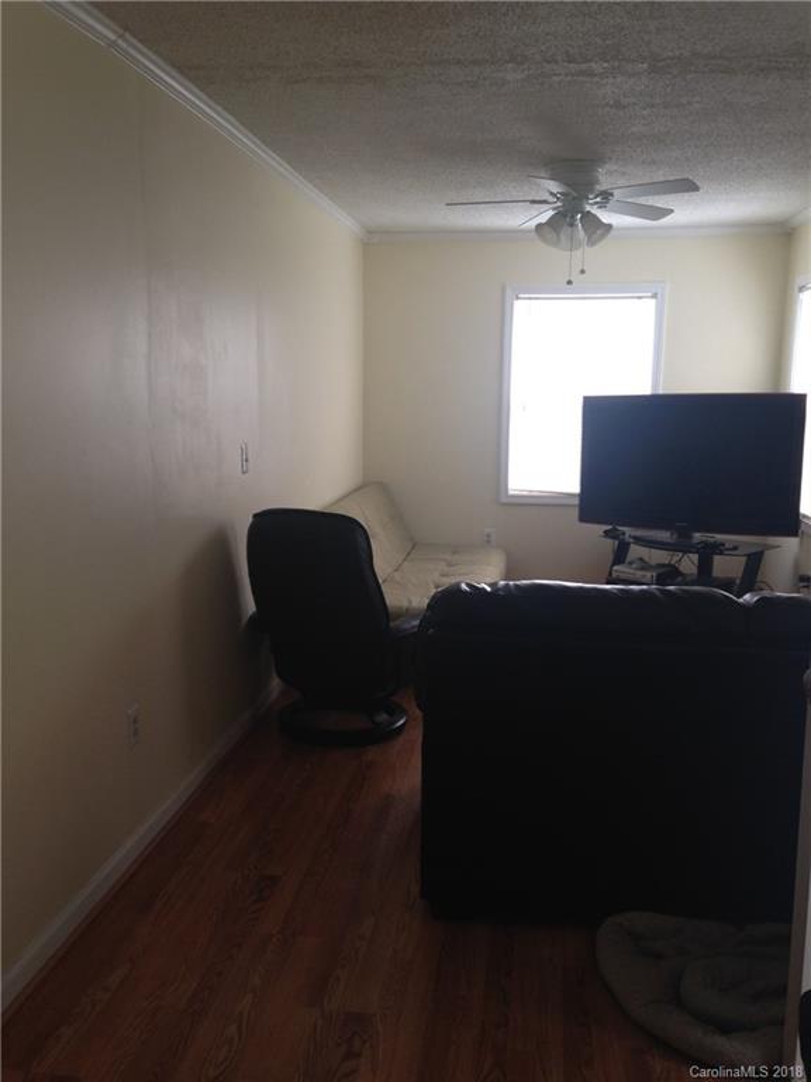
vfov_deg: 55.4
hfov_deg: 42.9
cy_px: 541
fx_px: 1031
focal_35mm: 33
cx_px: 406
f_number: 2.4
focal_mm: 4.12
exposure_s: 1/40
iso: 50
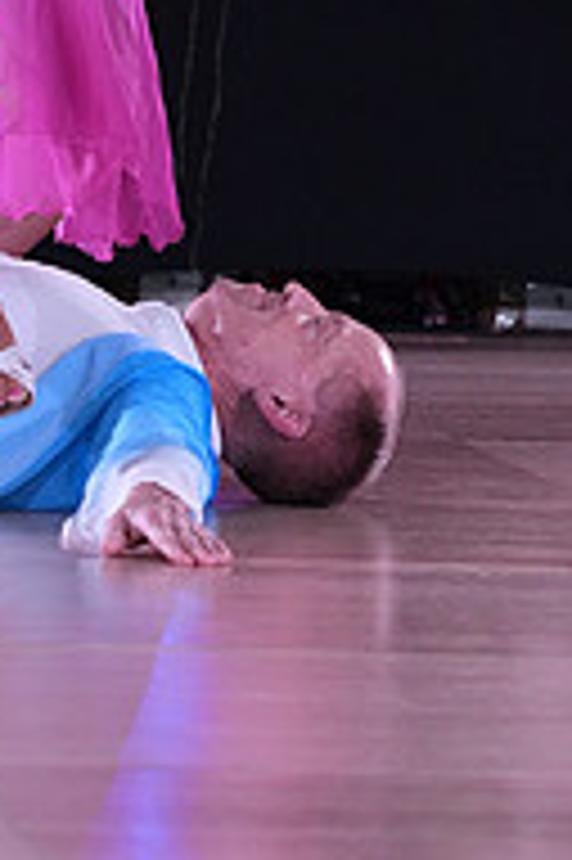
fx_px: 7616
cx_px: 263
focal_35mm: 319
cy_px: -338
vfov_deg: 6.4
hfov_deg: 4.3
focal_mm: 105
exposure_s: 1/250
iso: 2500
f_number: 5
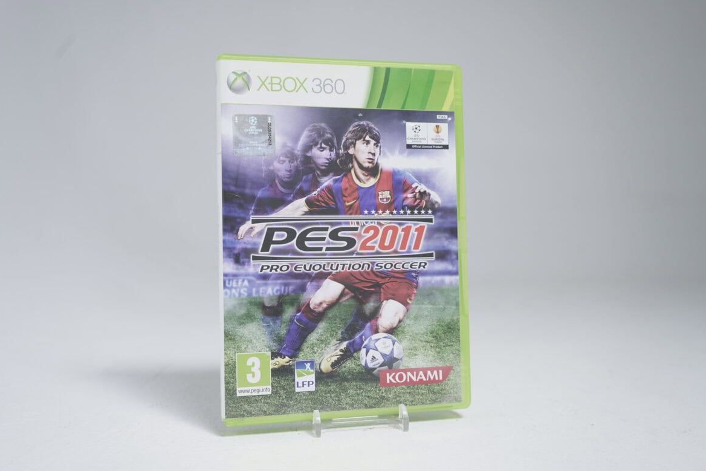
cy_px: 232
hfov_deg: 50.7
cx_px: 345
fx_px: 745
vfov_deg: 35.1
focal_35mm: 38
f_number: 5.6
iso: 640
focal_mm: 37
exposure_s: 1/25
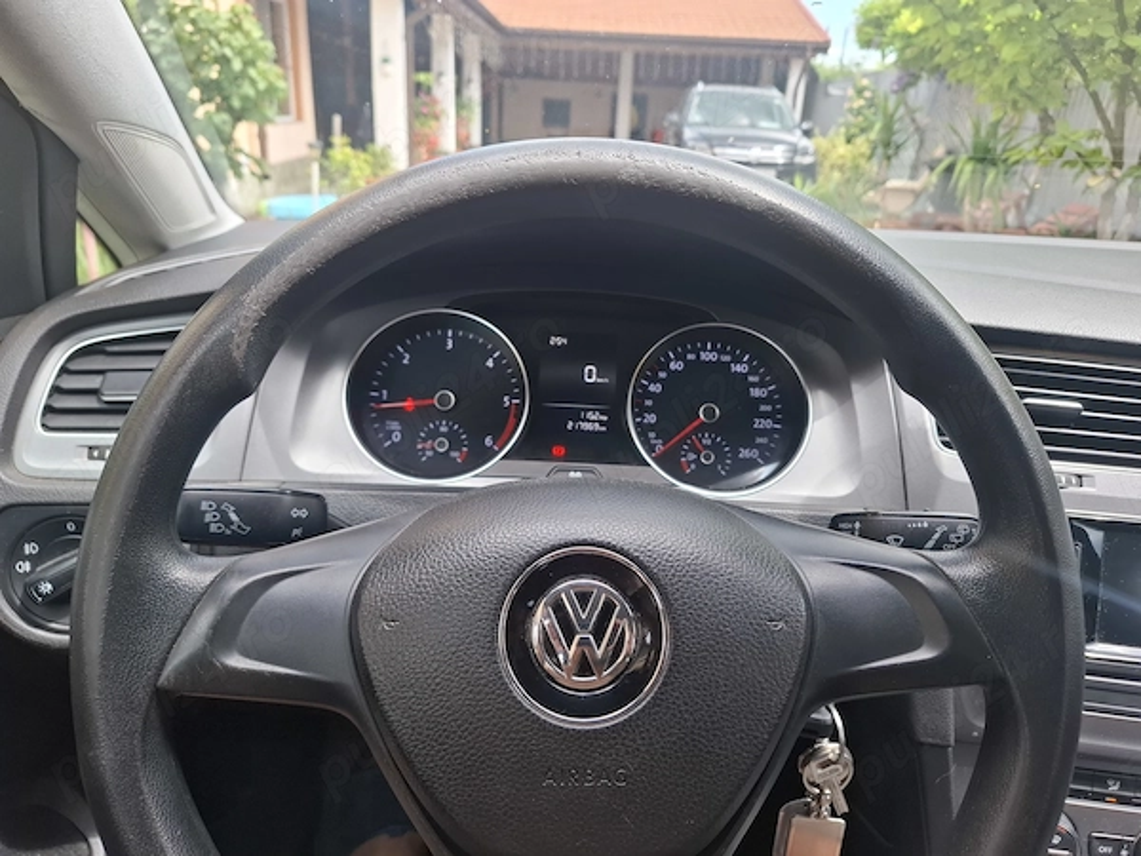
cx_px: 570
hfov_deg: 73.9
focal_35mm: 23
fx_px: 758
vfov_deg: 58.9
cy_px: 428
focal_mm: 5.54
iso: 50
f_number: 1.8
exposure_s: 1/123
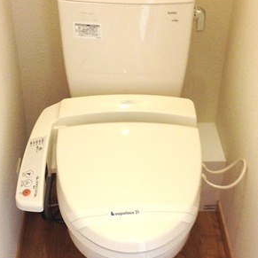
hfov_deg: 25.3
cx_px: 144
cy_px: 122
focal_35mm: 68
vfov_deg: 25.4
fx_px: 573
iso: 80
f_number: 2.4
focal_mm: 4.28
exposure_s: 1/20
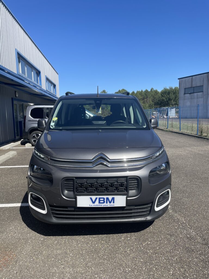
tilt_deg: -6.6
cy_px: 140
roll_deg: +1.5
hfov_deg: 53.1
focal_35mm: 26
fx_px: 209
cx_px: 104
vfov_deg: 67.3
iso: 32
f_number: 1.6
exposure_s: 1/2959
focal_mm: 4.2
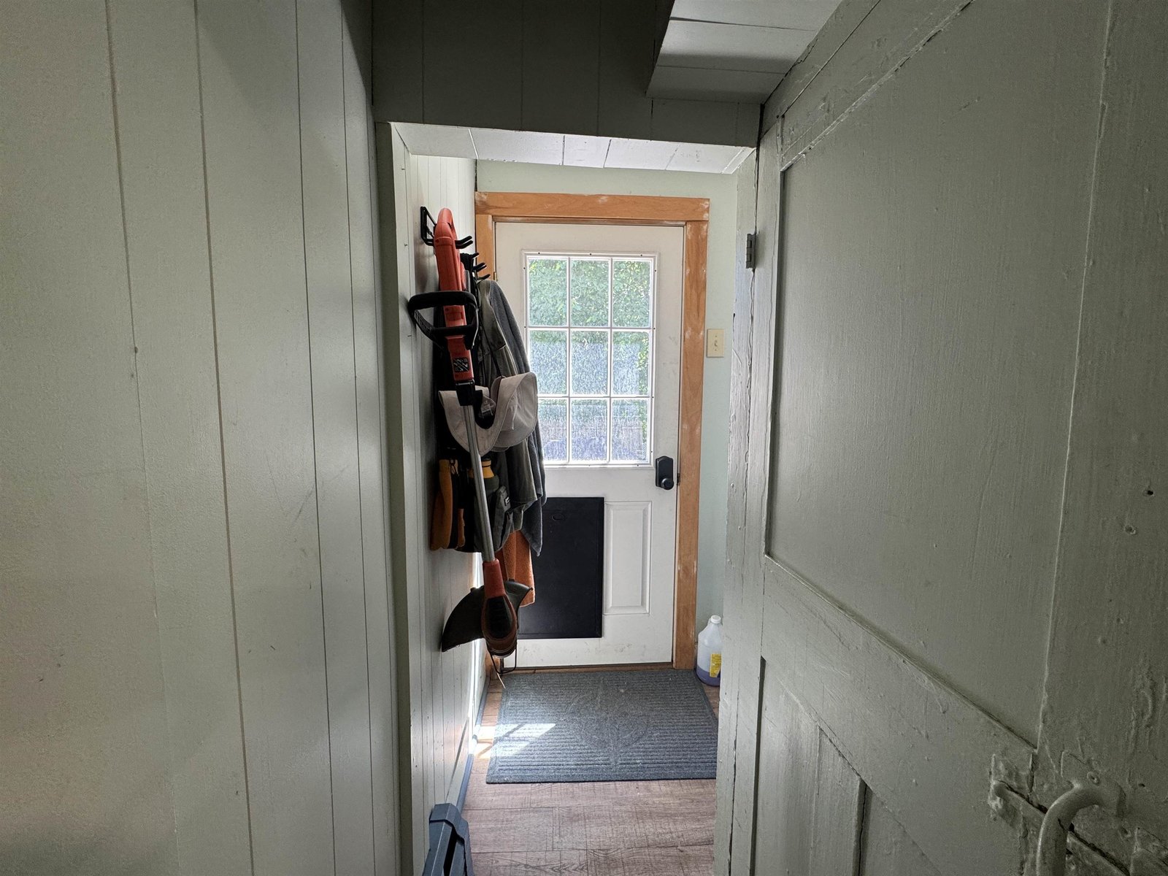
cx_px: 584
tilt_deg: -5.9
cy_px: 438
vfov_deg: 85.7
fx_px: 472
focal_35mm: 14
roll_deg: +0.6
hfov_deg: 102.1
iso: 160
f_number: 2.2
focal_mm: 2.22
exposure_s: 1/120
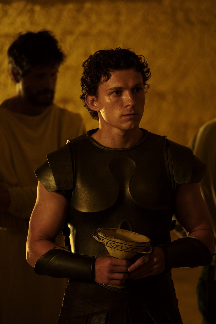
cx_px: 108
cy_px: 162
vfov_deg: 9.8
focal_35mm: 210
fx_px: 1890
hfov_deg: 6.5
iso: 3200
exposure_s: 1/60
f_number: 3.2
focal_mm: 140
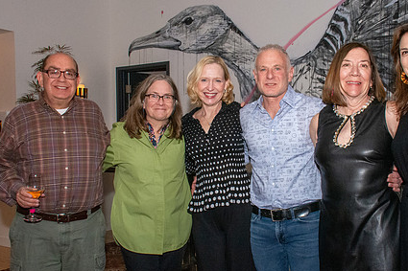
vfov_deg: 31.1
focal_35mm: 43
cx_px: 244
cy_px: 162
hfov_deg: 45.2
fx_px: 487
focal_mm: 21
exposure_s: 1/125
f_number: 13
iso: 5000
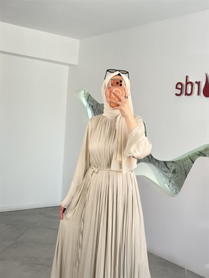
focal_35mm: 48
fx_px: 386
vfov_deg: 39.6
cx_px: 104
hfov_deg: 30.3
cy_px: 139
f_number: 1.78
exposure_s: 1/168
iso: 50
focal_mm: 6.76
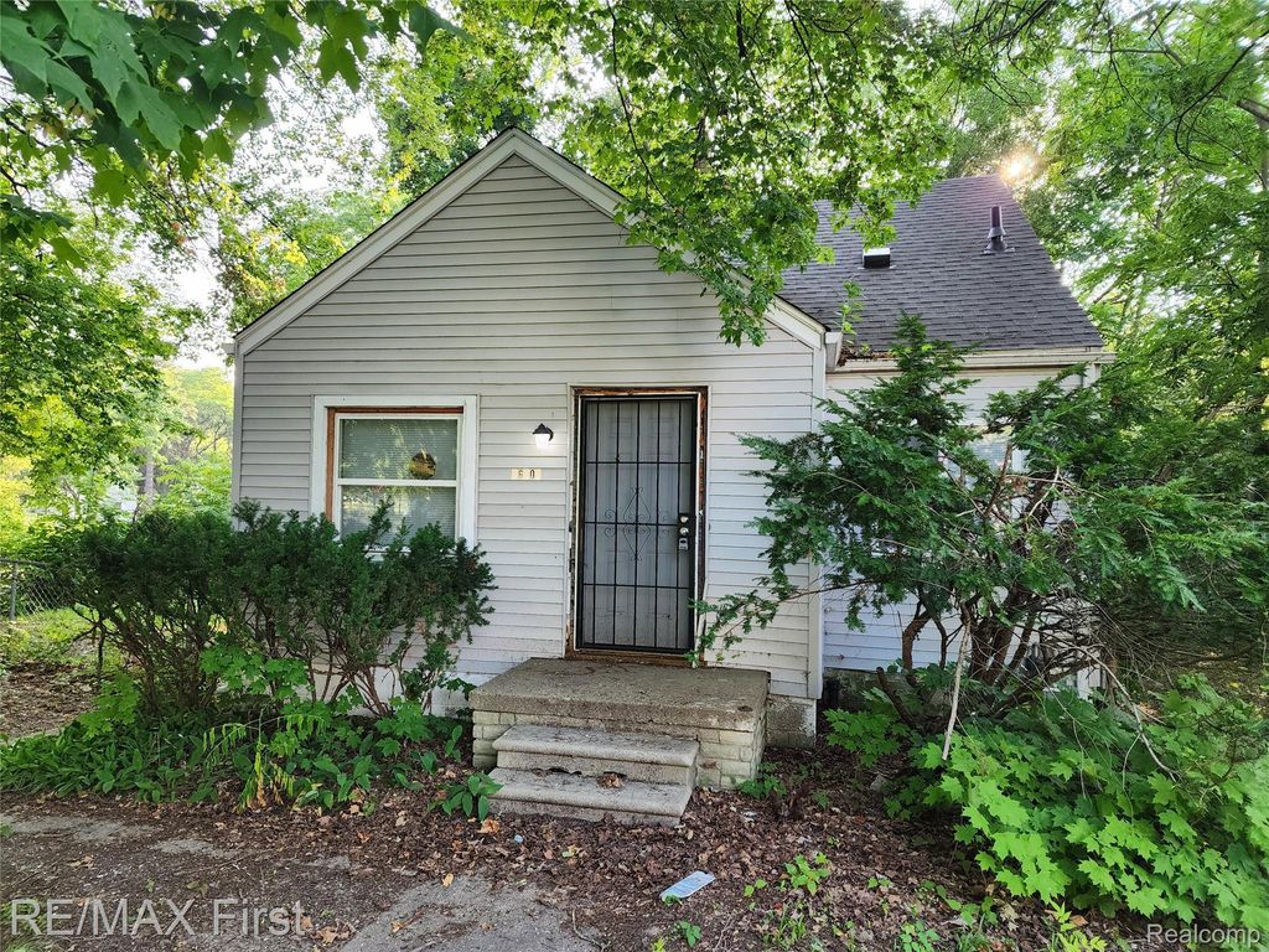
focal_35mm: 23
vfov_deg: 58.9
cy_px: 476
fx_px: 843
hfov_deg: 73.9
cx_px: 634
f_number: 1.8
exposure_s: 1/180
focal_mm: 6.4
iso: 100
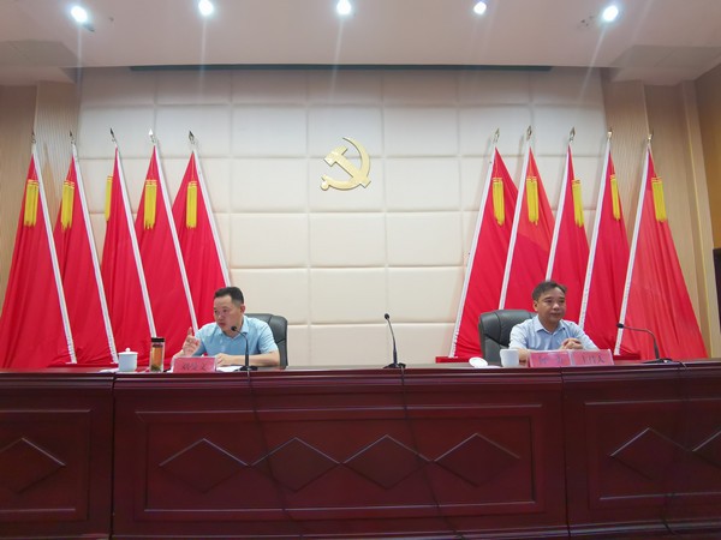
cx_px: 360
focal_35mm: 19
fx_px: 396
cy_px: 270
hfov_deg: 84.7
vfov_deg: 68.7
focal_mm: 2.26
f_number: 2.2
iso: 400
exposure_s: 1/33.3
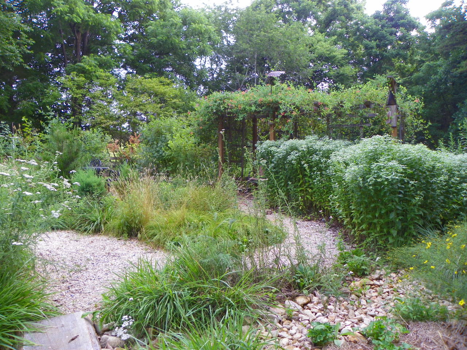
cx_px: 234
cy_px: 175
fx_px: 351
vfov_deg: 53.1
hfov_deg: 67.3
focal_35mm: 26
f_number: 2.8
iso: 64
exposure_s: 1/60
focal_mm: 4.6
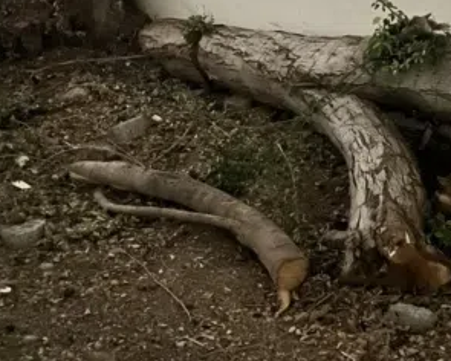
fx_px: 734
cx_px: 272
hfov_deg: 34.0
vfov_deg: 27.5
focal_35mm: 55
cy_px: 144
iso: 3200
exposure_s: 1/2
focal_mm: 5.7
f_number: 1.5
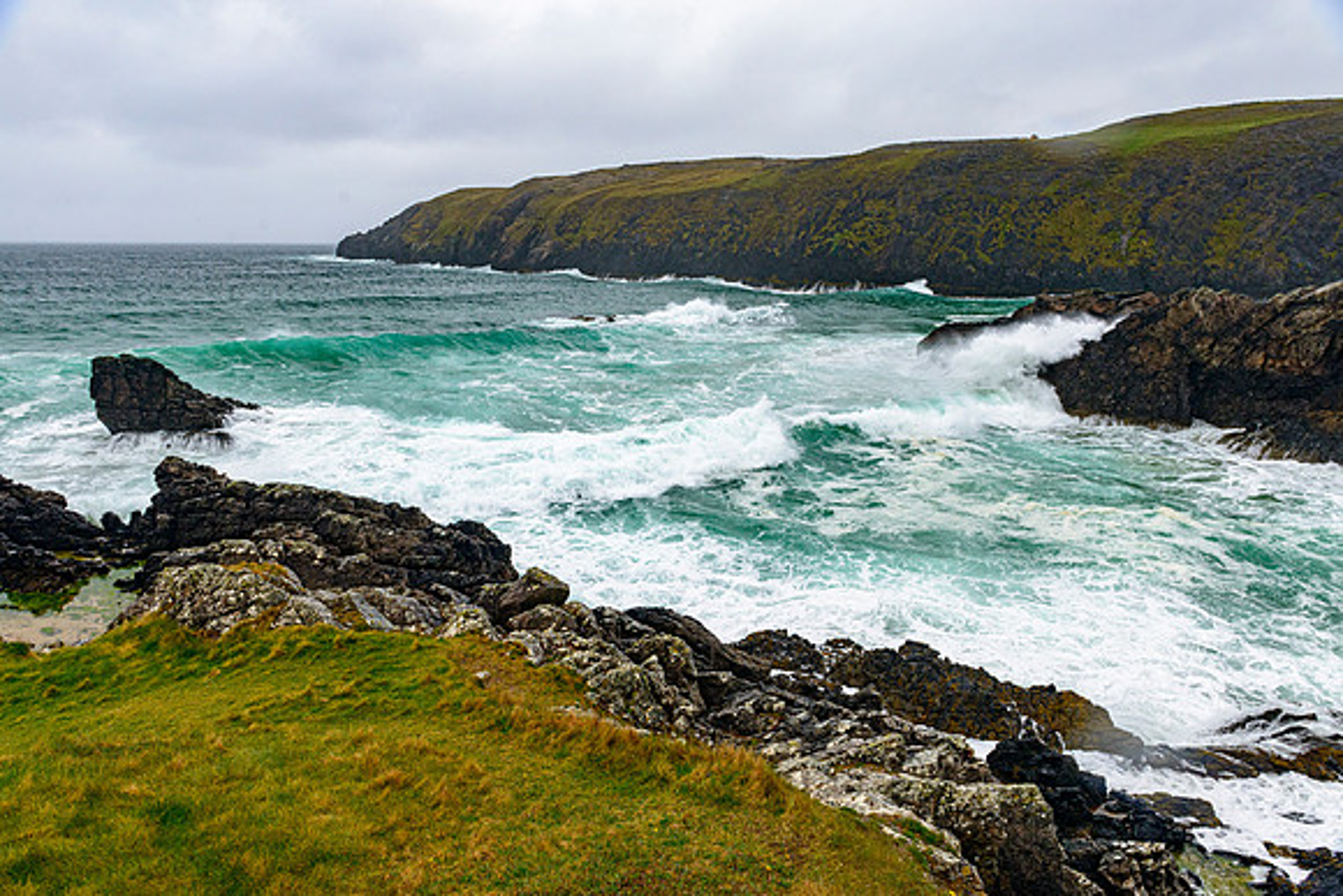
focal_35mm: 24
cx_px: 672
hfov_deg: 73.7
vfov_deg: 53.2
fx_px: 896
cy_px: 448
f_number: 8
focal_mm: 24
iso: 400
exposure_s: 1/125
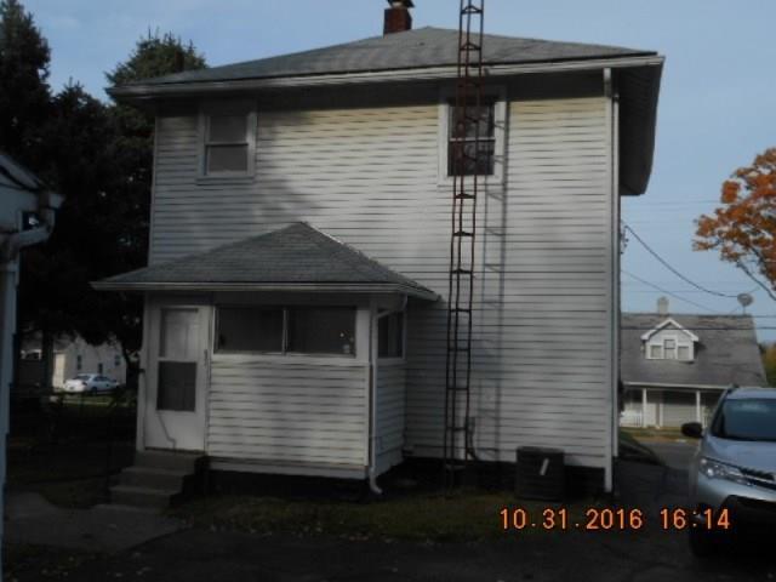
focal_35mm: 37
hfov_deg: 50.1
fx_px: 829
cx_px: 388
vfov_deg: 38.7
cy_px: 291
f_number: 3.9
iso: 80
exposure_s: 1/1000
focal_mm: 6.7
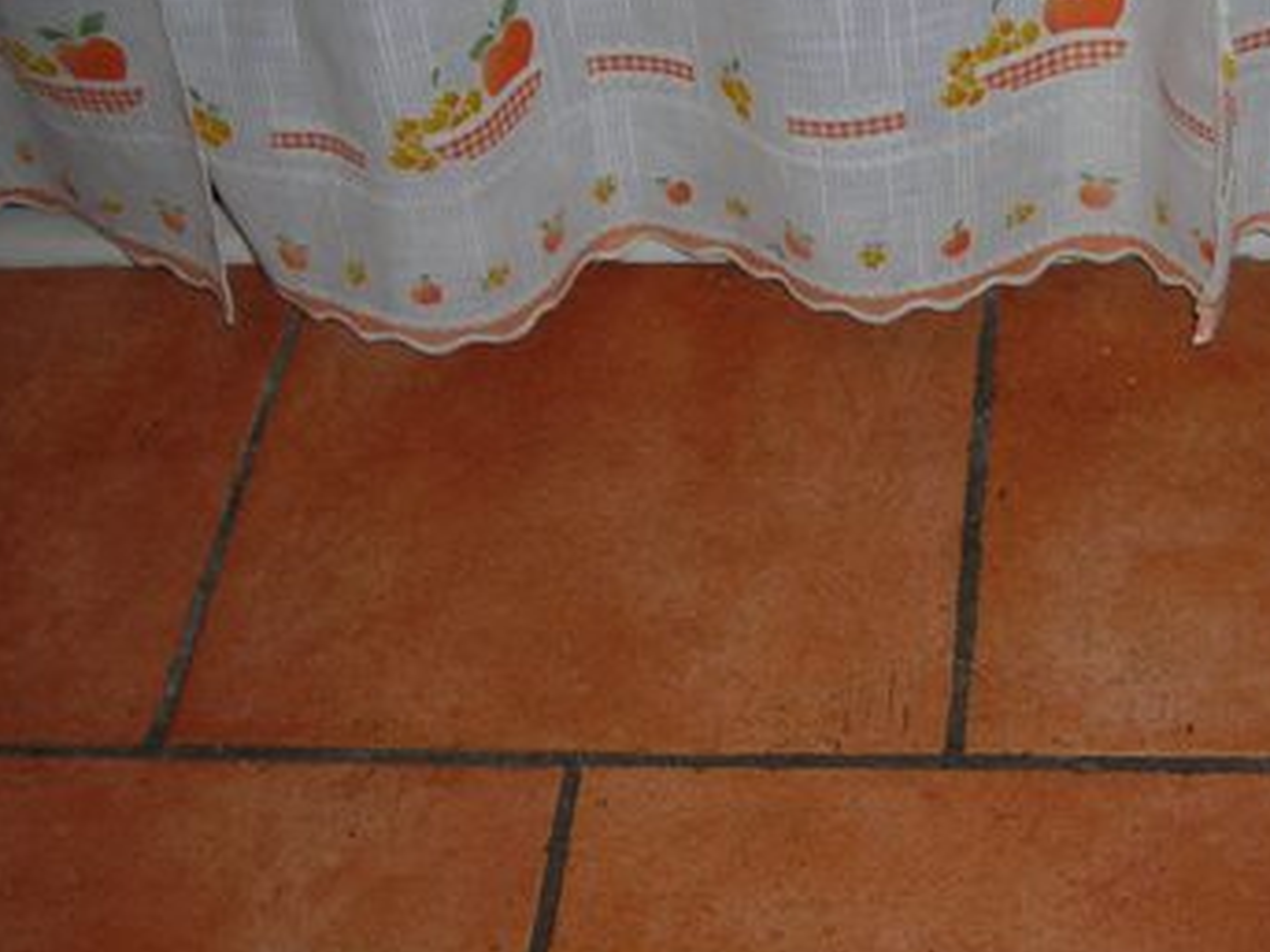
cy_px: 570
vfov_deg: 20.7
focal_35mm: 71
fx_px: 2604
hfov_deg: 27.1
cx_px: 903
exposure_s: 1/60.1
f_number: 3.2
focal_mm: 6.3
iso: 50
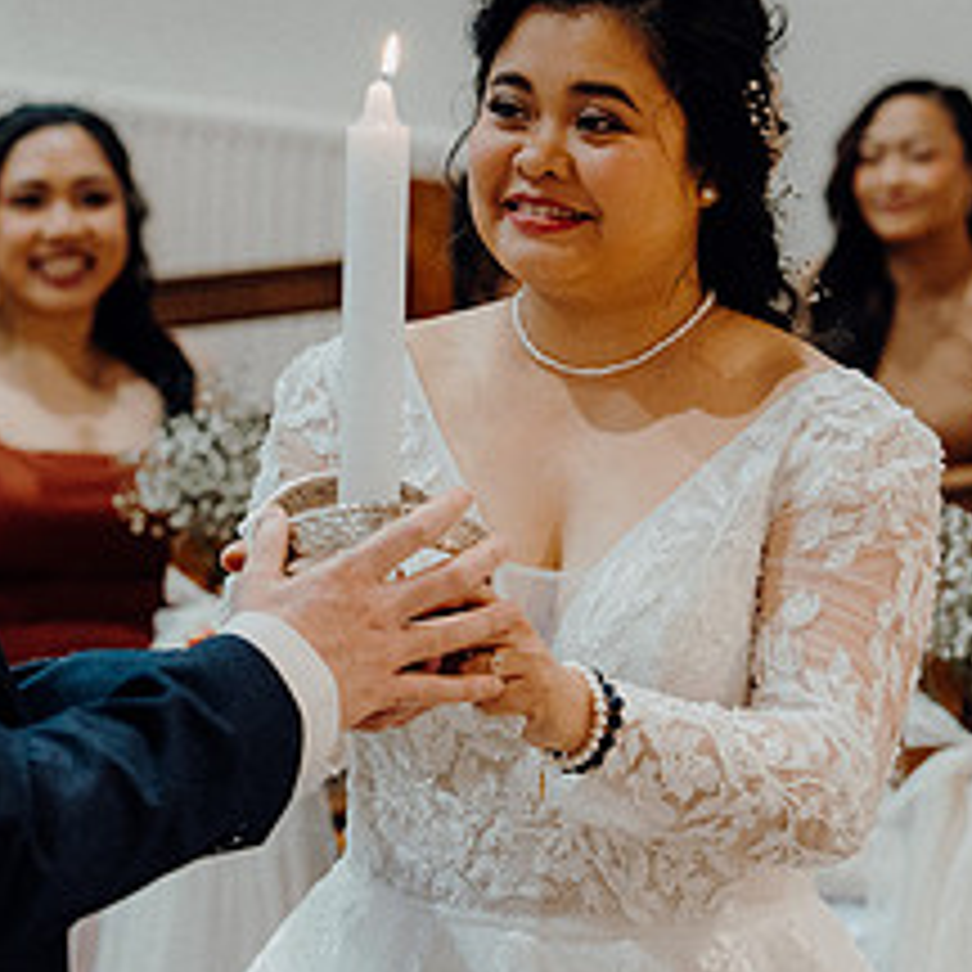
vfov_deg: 10.9
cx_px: 324
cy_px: 457
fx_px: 5083
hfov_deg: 10.9
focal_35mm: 160
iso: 2500
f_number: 3.2
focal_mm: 70
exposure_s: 1/160
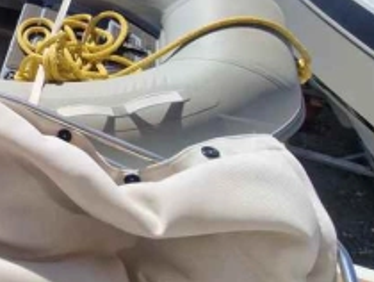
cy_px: 33
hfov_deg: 38.2
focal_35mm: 34
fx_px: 368
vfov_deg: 39.2
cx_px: -85
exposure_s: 1/2560
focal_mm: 2.2
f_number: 2.2
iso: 50
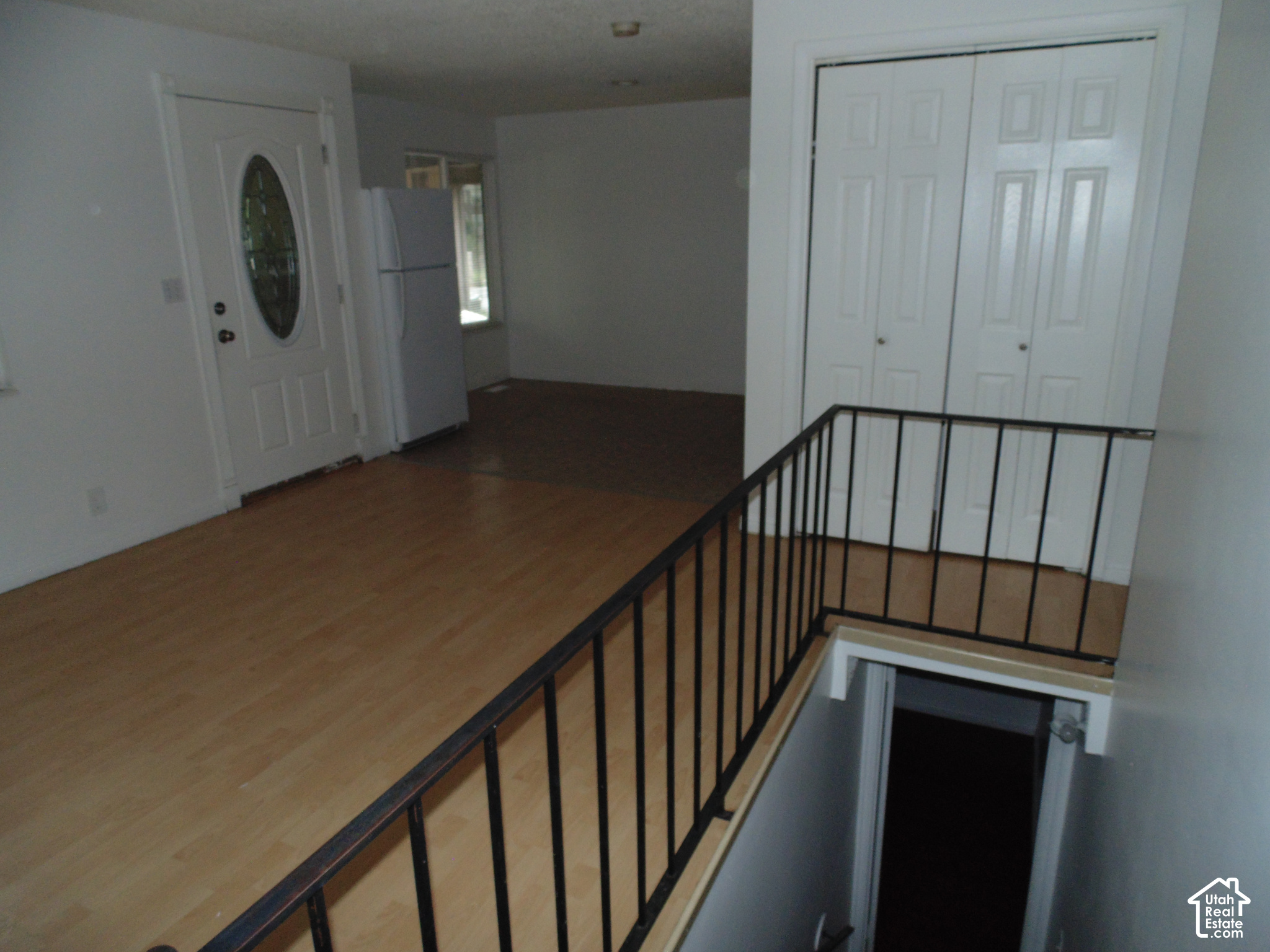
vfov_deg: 61.1
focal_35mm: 22
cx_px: 635
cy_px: 476
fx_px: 807
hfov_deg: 76.4
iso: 200
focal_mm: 4
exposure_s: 1/30
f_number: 3.1
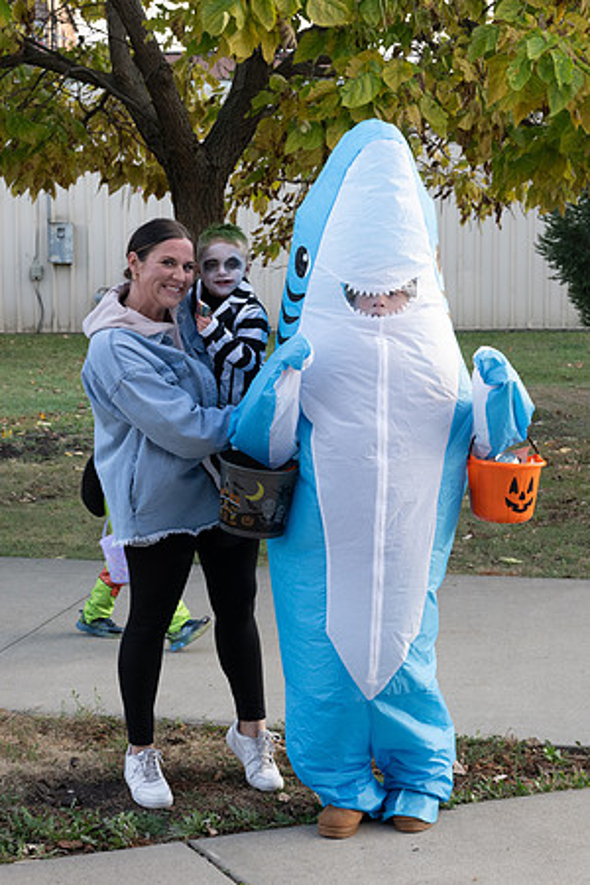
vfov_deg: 30.7
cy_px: 372
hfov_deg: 20.7
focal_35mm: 66
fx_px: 1610
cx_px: 230
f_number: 5
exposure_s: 1/160
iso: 500
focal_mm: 35
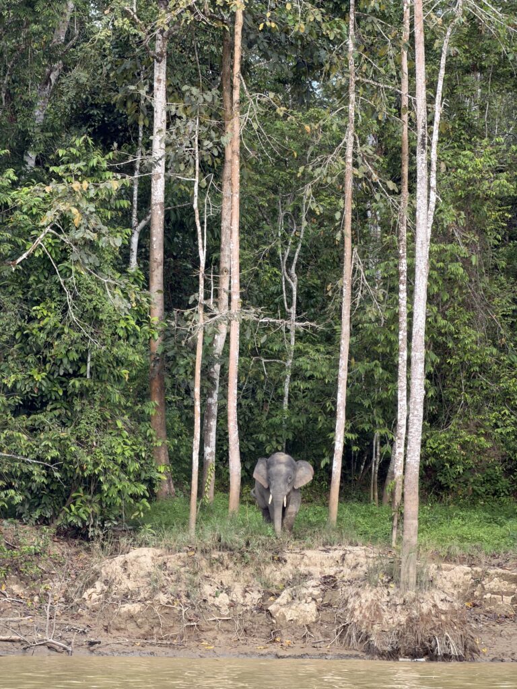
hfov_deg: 7.4
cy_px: 344
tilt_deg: +2.6
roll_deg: -1.5
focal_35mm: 200
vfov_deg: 9.9
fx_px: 3983
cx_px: 258
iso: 40
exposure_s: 1/121
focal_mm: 16.89
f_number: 2.8
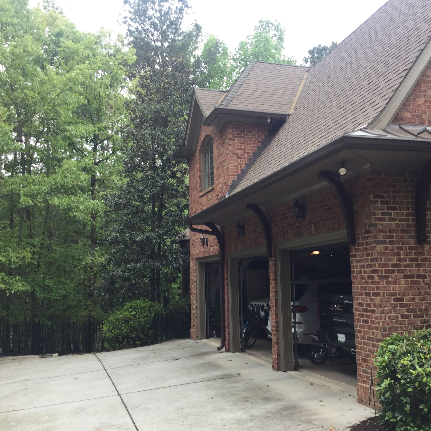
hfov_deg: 44.9
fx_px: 521
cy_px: 217
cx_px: 233
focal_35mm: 37
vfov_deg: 44.9
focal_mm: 3.3
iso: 25
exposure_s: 1/126
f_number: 2.4
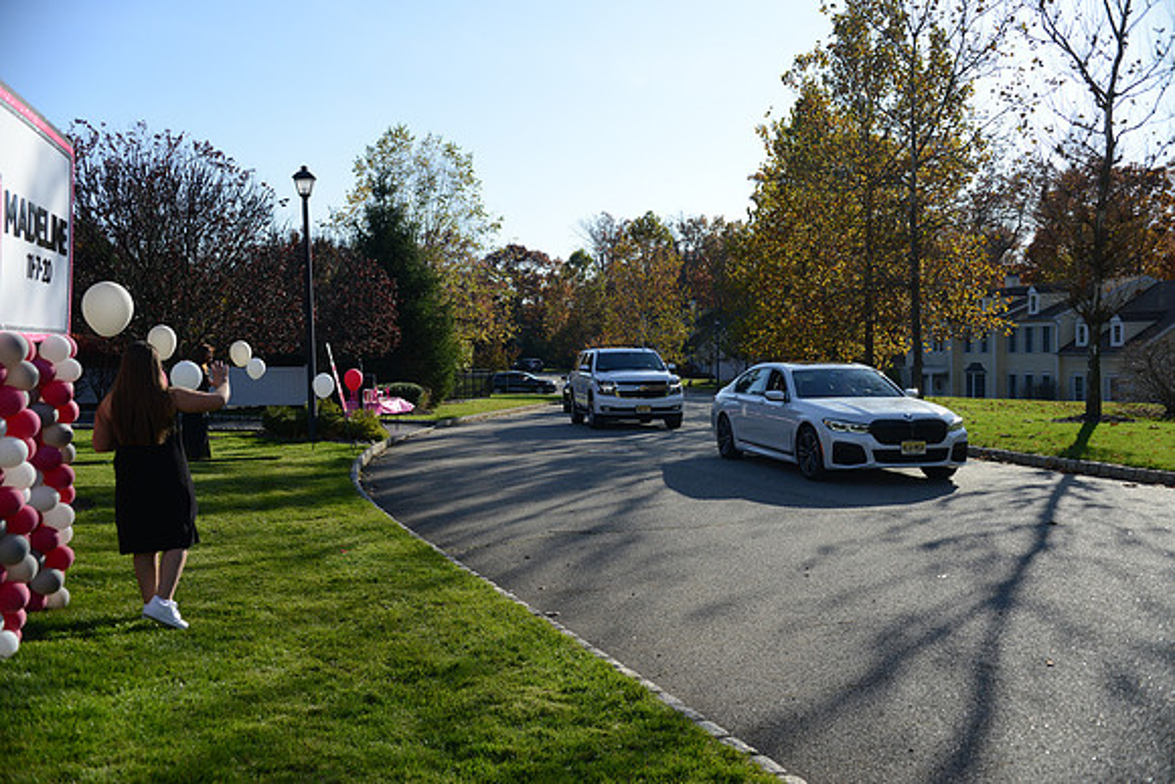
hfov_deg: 54.4
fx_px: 1143
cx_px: 588
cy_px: 392
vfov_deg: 37.9
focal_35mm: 35
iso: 400
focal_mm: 35
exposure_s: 1/1250
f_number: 6.3
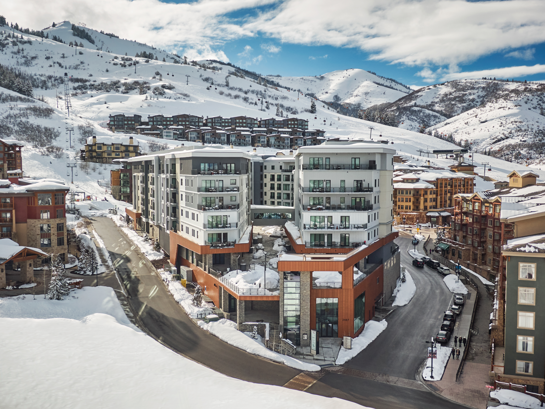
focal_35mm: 39
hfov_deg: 47.9
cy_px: 204
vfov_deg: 36.8
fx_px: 614
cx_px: 272
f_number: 3.4
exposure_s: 1/100
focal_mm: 6.63
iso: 100
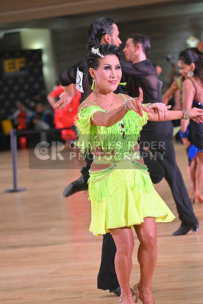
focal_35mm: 145
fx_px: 1226
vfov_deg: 14.2
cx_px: 102
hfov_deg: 9.5
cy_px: 152
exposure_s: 1/400
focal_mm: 145
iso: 4000
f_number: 5
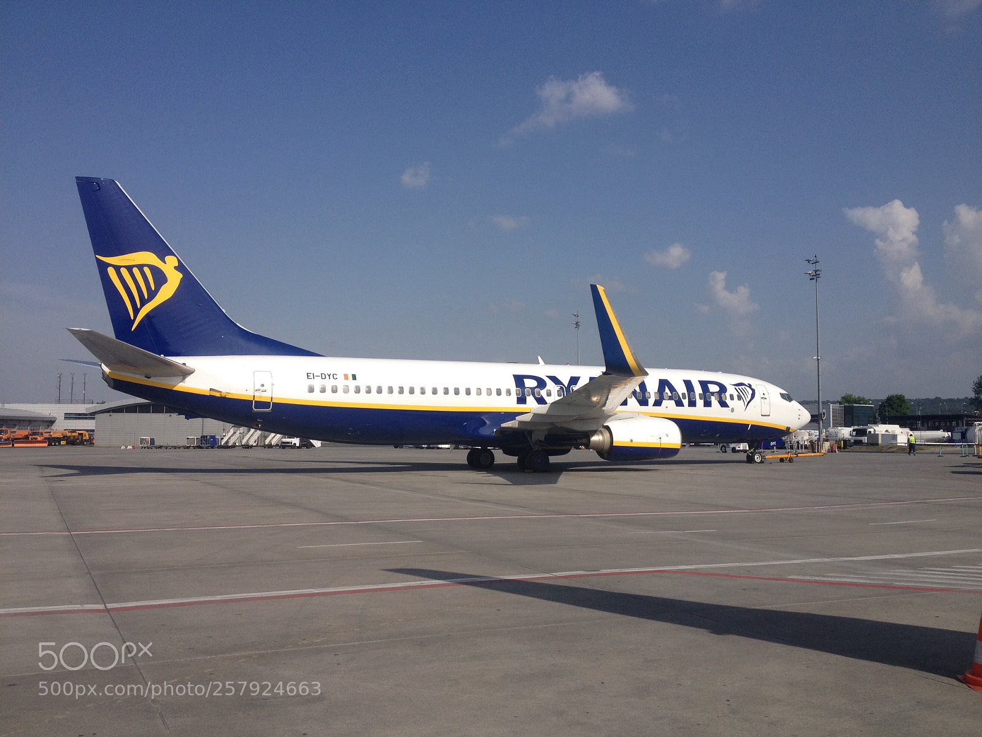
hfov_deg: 52.6
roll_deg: -0.8
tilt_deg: +2.6
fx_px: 993
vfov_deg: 40.7
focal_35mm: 35
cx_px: 491
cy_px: 368
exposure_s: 1/2907
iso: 50
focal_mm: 4.28
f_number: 2.4
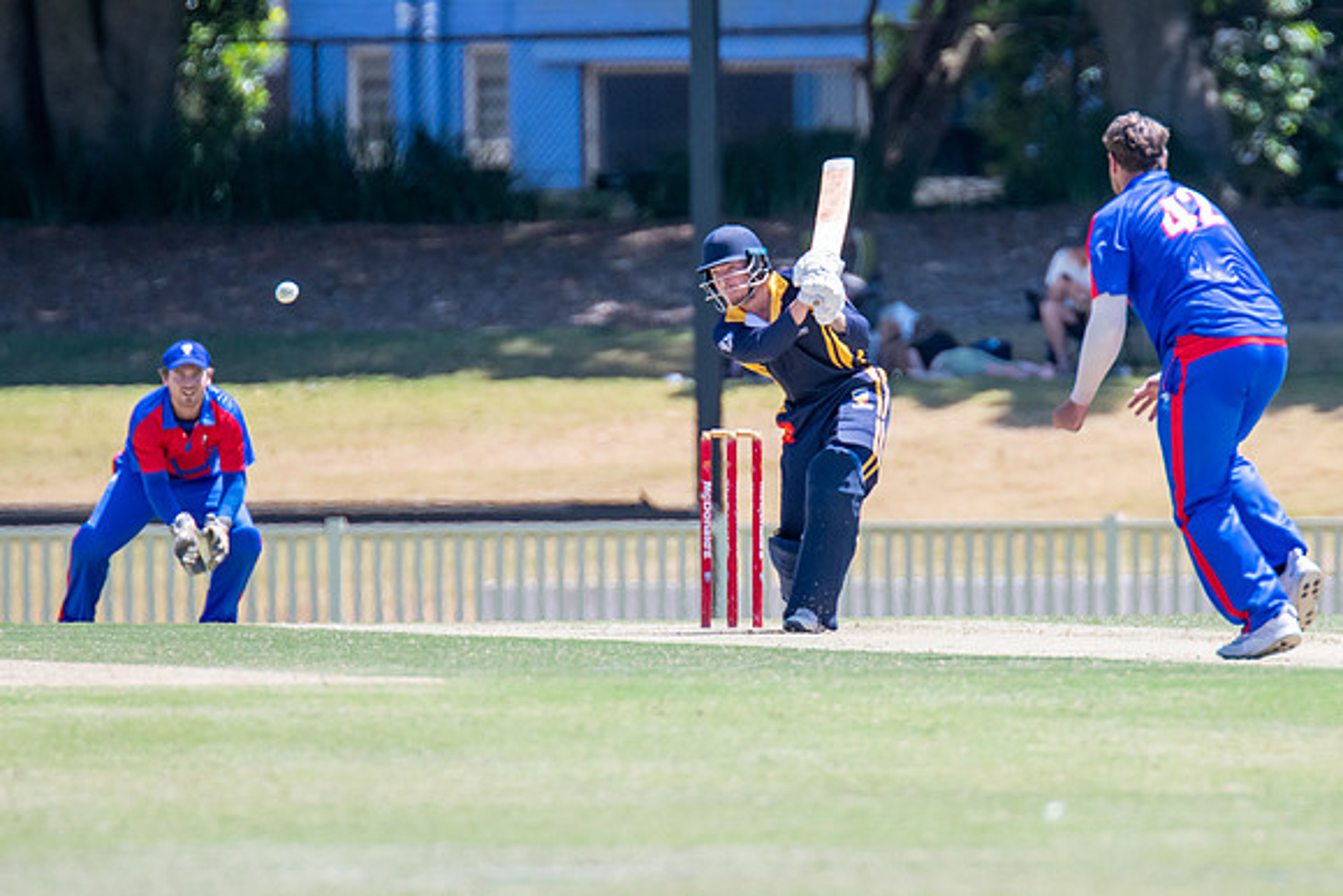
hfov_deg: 2.7
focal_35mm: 762
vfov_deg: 1.8
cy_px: 393
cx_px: 836
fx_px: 28419
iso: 900
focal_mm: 600
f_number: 5.6
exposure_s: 1/2000
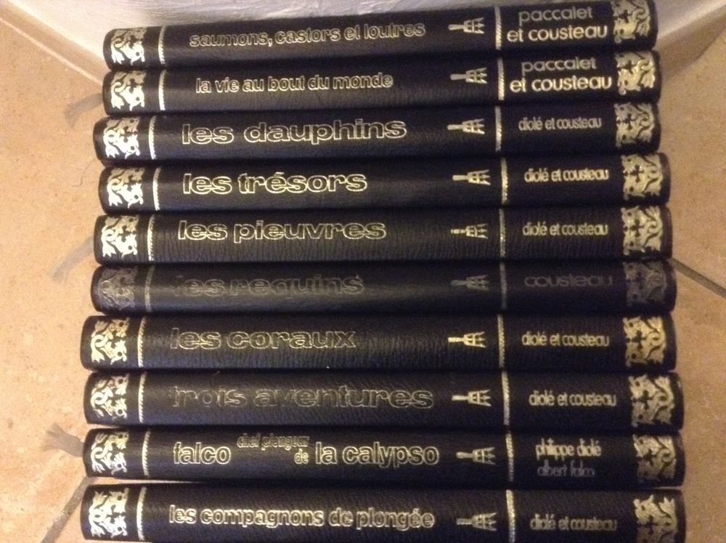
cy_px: 272
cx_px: 363
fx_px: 691
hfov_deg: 55.4
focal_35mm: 33
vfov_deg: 42.8
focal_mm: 3.3
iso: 640
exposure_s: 1/15
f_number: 2.4
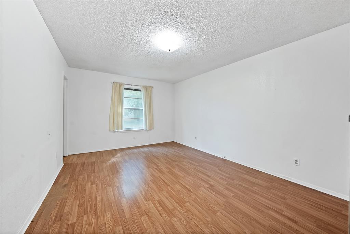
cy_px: 117
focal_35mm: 12
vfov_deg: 90.1
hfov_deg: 112.6
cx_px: 175
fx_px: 117
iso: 640
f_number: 9
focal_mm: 12
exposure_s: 1/2.5
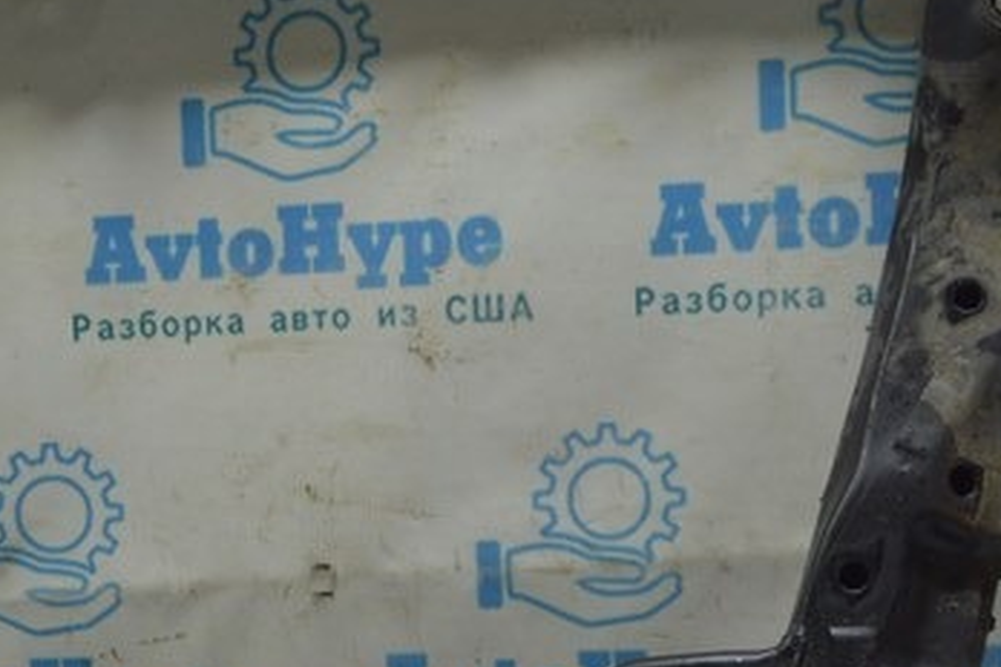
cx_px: 83
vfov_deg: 14.0
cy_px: 533
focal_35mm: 97
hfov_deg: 20.6
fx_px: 2697
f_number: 5.6
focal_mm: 22
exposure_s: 1/40
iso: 400
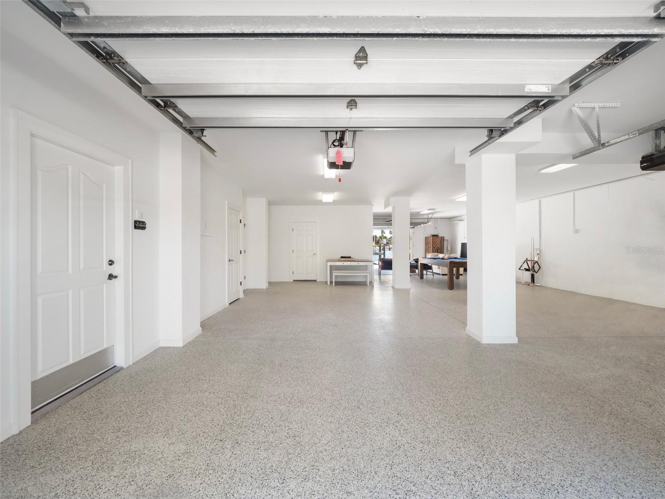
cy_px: 250
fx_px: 269
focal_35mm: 14
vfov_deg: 85.7
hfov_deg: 102.1
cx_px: 332
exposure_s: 1/10
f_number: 7.1
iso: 200
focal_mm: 7
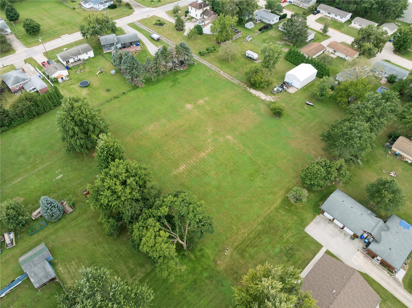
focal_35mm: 24
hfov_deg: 71.6
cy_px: 154
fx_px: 285
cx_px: 206
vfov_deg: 56.7
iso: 100
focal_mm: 12.3
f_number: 2.8
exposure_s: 1/160
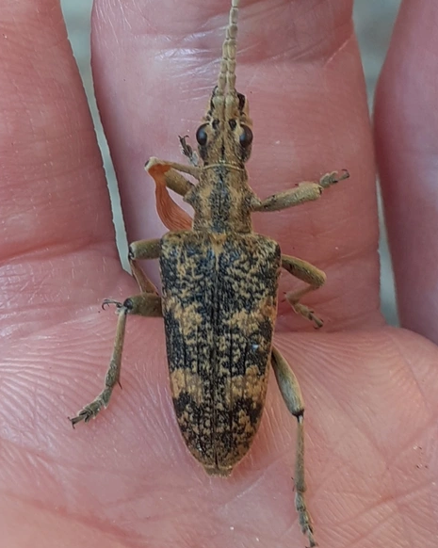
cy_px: 275
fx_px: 470
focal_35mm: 29
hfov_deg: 49.9
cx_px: 215
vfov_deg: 60.5
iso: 50
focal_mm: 3.6
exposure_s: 1/50
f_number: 1.9
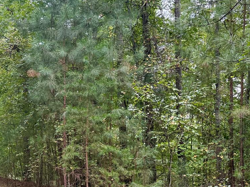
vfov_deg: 22.3
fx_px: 469
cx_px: 71
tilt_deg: +2.4
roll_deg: +0.2
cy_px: 146
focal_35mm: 65
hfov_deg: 29.5
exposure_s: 1/234
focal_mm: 6.76
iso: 125
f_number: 1.78
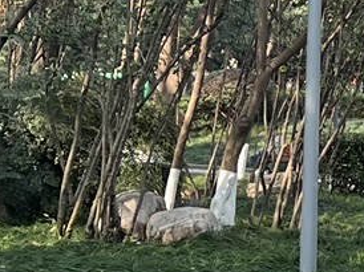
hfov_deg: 10.1
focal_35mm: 190
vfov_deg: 7.7
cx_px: 515
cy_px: -50
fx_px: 1996
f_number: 1.5
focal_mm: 5.7
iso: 50
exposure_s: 1/611
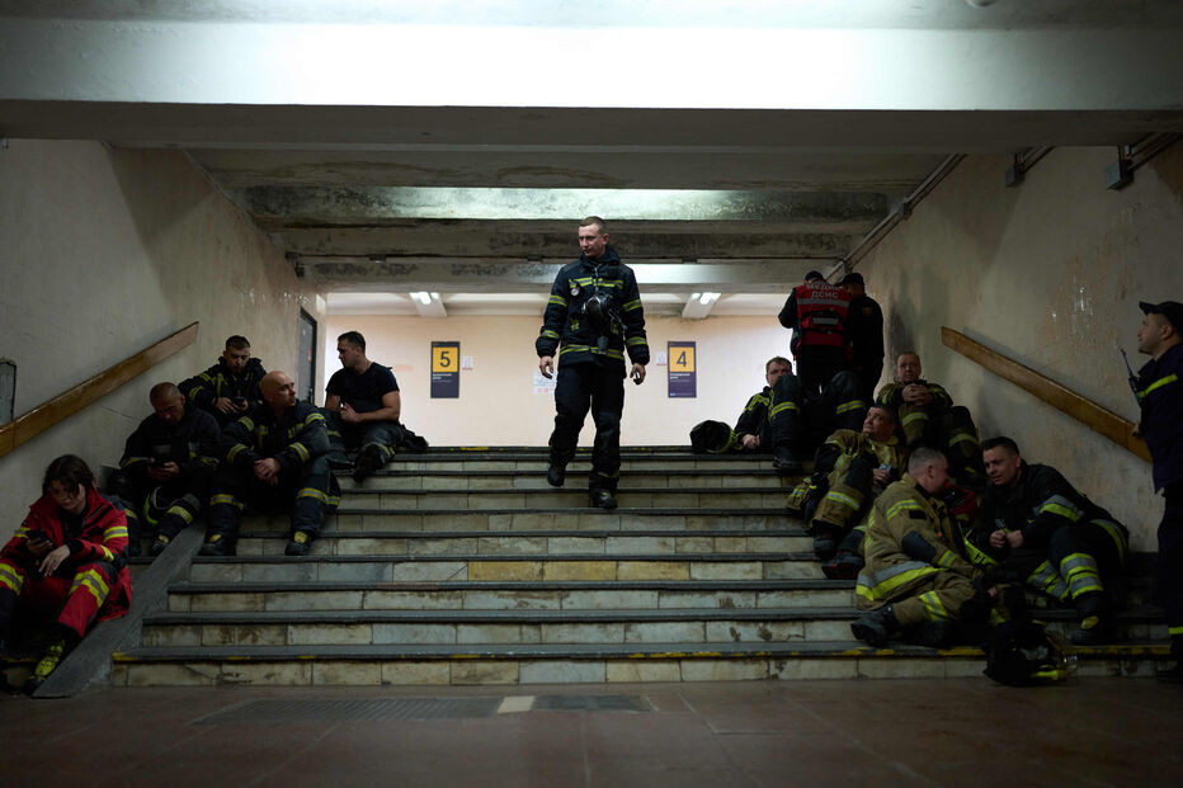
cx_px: 592
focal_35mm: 35
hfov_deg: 54.4
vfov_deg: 37.8
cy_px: 394
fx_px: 1150
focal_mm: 35
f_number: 1.4
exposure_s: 1/250
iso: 1000
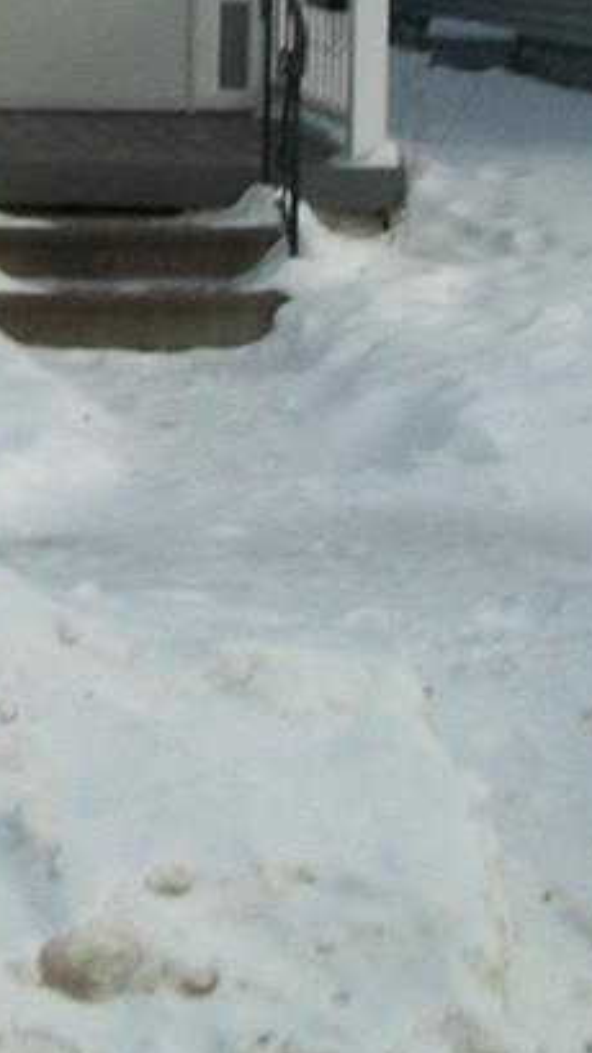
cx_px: -278
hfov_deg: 10.7
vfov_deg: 19.1
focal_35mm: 109
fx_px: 3042
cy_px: 15
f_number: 5.5
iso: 80
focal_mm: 5.7
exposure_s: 1/160
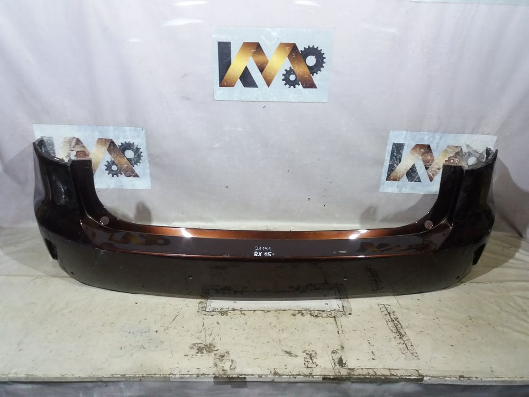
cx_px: 264
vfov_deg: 49.7
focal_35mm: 28
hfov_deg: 63.4
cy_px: 198
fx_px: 428
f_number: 1.9
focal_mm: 3.7
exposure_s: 1/17
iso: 160
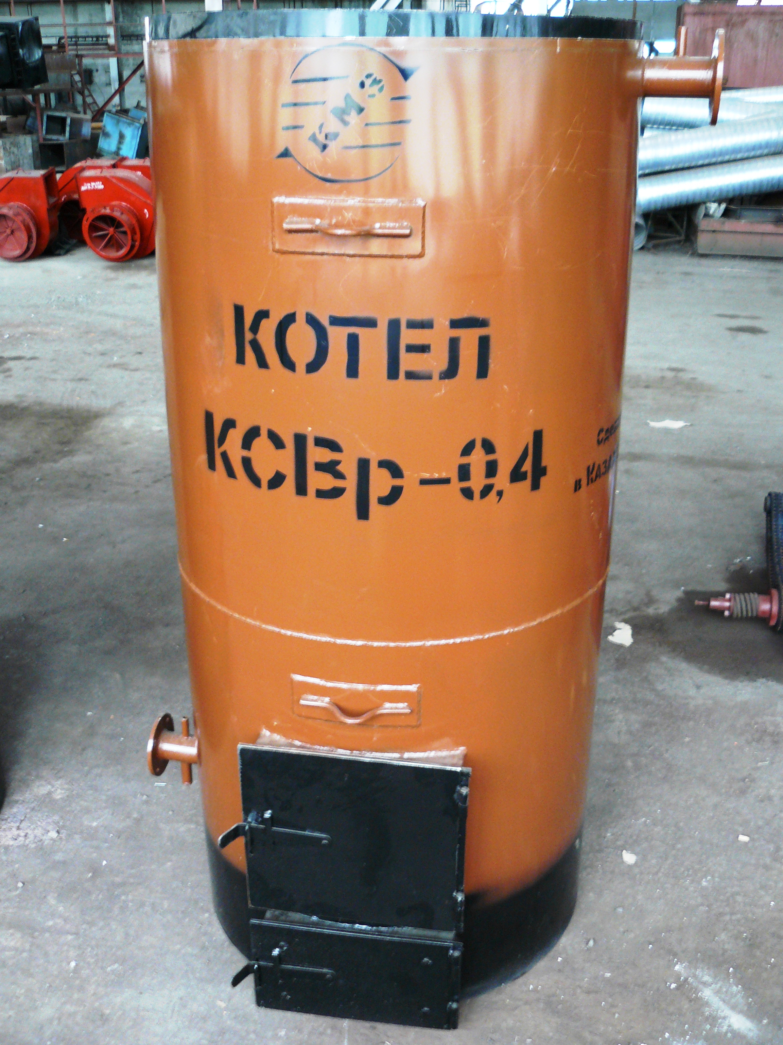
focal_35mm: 36
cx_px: 392
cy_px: 522
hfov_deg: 39.7
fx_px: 1086
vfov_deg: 51.4
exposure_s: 1/10
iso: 200
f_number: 2.8
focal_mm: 6
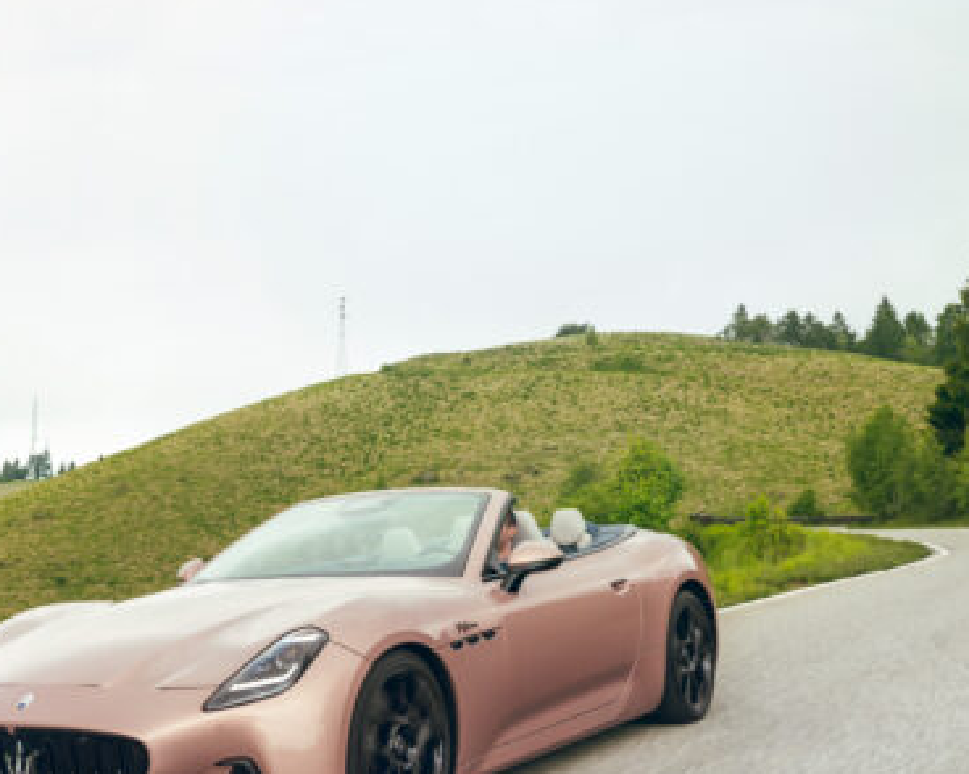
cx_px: 408
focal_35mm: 47
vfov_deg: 32.1
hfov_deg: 39.5
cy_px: 365
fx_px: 1347
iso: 50
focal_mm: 24
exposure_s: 1/80
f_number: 5.6
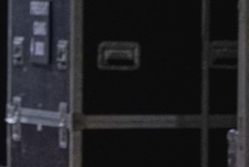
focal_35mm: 769
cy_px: 222
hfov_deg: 2.7
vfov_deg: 1.8
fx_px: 5322
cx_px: -343
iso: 5000
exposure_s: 1/125
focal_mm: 145
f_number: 4.5
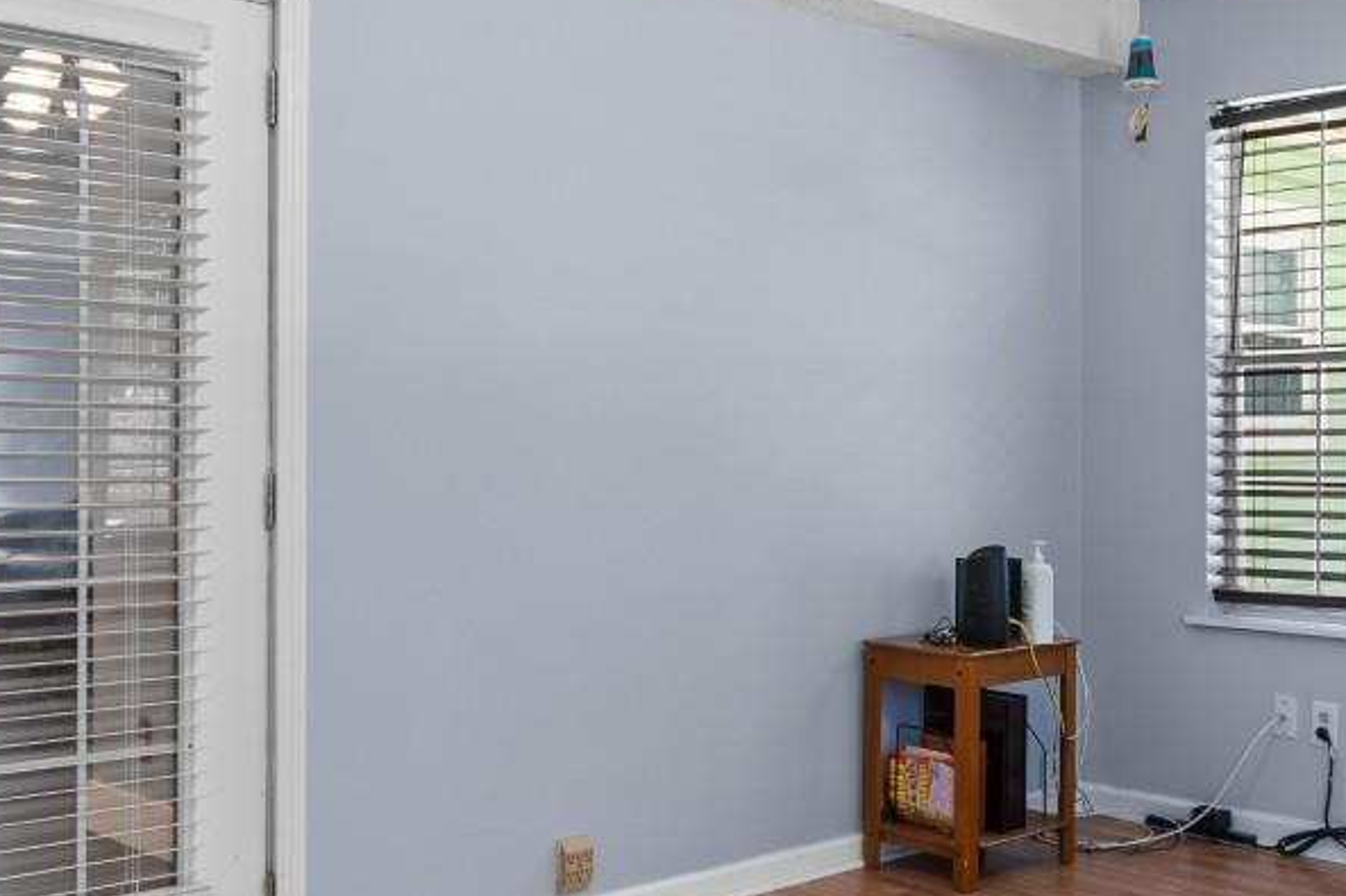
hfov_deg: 46.9
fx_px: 1532
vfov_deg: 32.6
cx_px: 865
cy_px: 392
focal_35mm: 41
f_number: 4.5
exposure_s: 1/8
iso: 100
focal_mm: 10
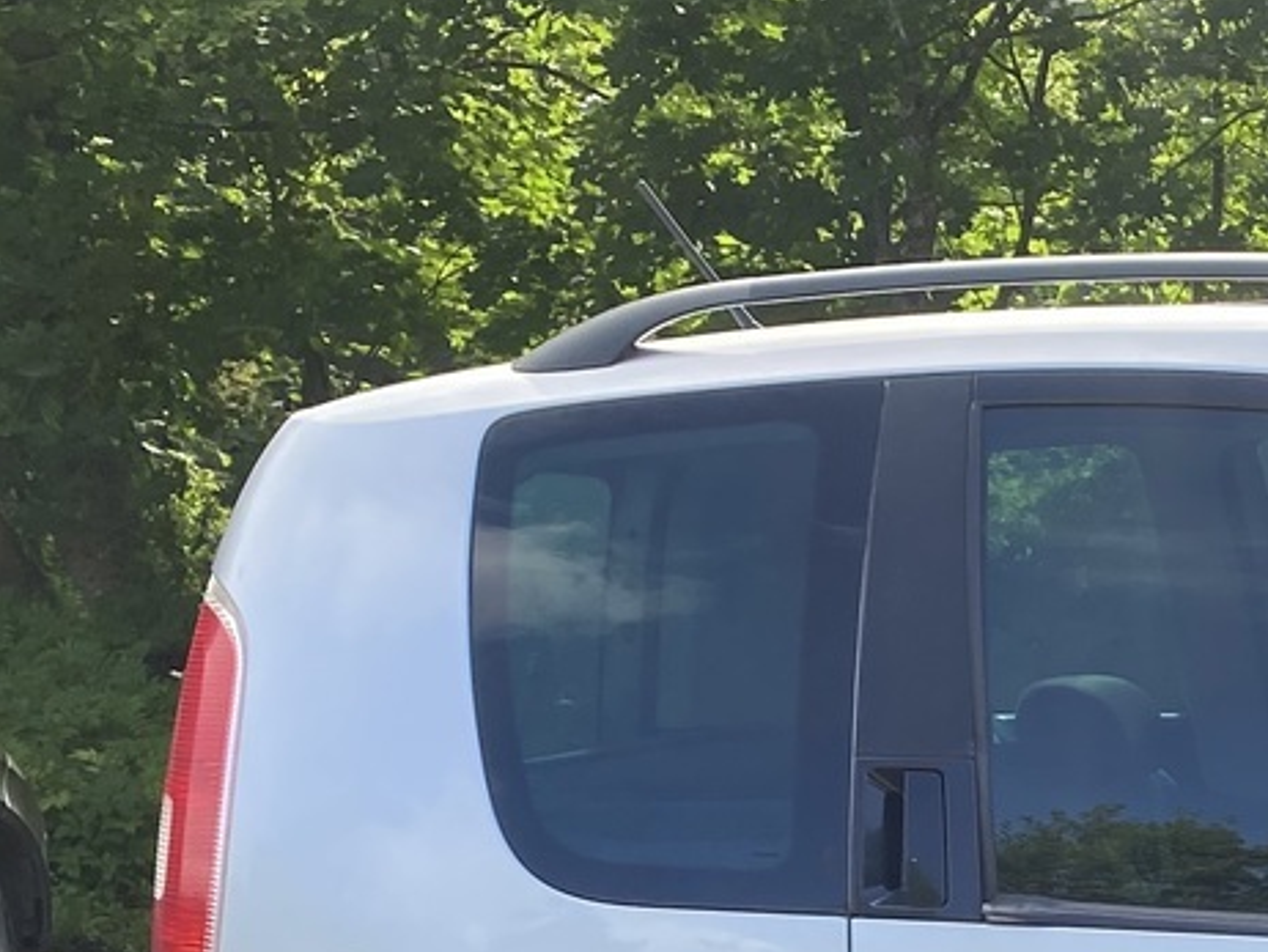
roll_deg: +2.7
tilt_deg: -16.0
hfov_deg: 19.0
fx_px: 3298
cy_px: 1289
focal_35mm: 90
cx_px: 1929
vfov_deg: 15.5
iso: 32
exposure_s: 1/644
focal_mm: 4.25
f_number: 1.8
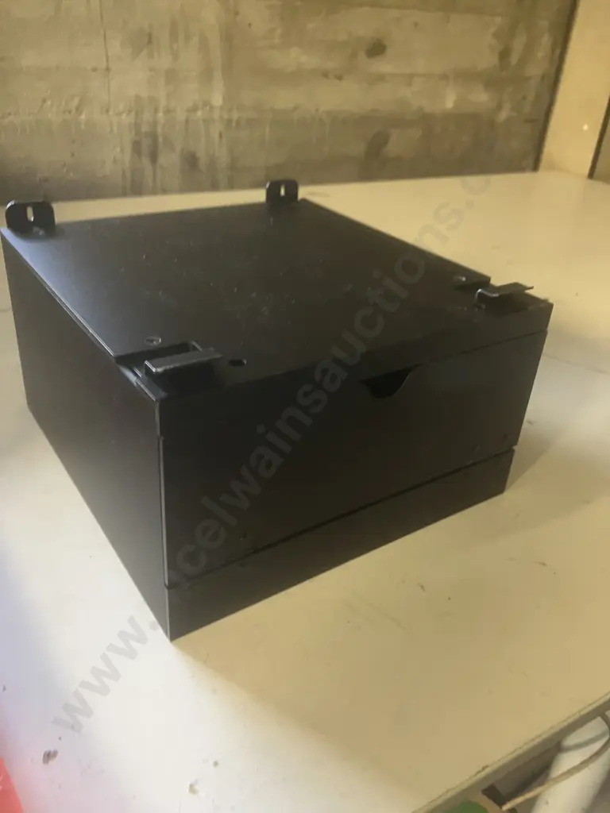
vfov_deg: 63.4
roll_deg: -4.0
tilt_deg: -27.8
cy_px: 406
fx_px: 658
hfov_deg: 49.7
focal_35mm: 28
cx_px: 305
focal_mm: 3.99
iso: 400
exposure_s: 1/25
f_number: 1.8
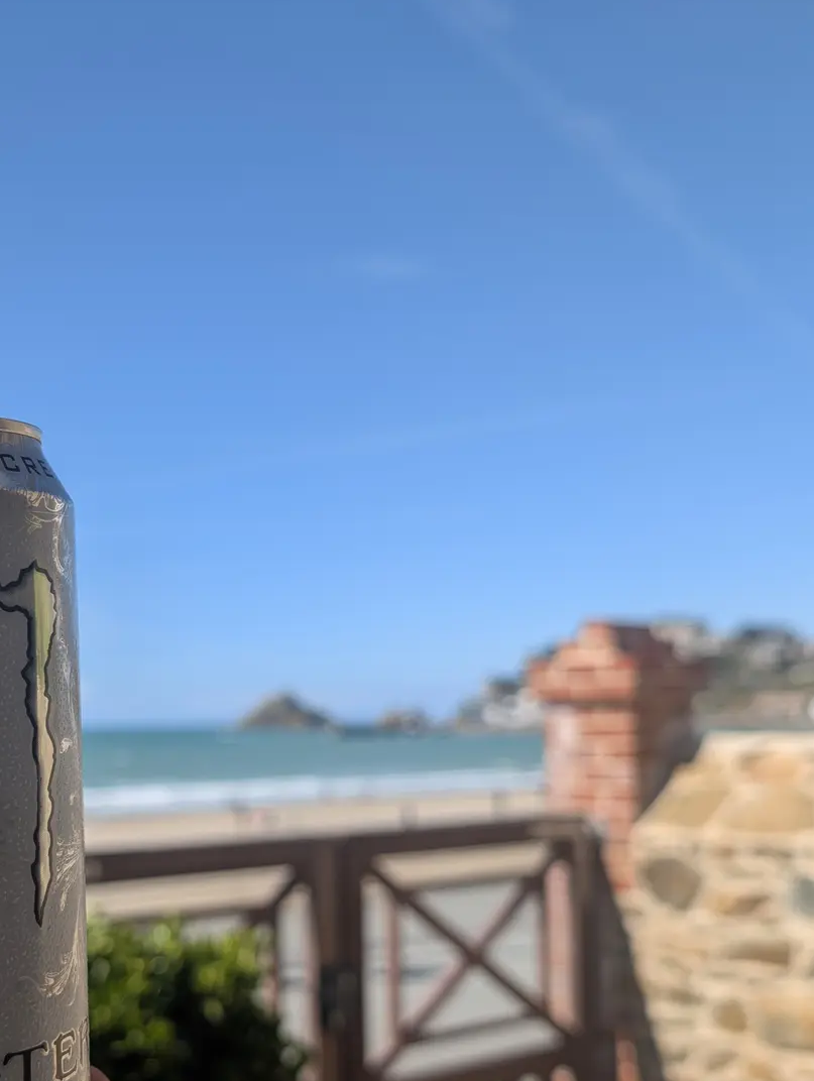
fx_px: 1345
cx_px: 229
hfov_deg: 33.2
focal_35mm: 43
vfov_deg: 43.3
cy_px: 697
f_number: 1.68
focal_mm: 6.9
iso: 22
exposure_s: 1/1196
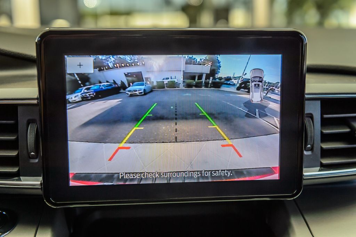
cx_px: 178
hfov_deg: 43.6
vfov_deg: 29.8
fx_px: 445
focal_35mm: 45
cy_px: 118
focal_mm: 45
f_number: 4
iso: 400
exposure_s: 1/250
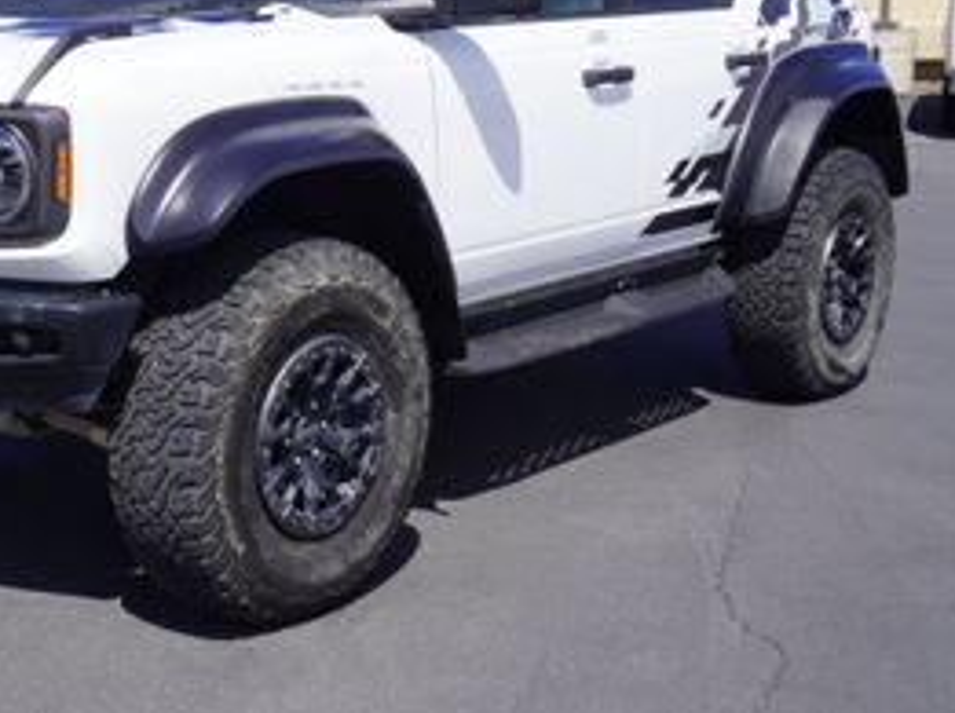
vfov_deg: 23.5
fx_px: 1708
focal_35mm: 62
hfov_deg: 30.8
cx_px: 252
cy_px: 232
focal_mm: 28
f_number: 11
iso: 100
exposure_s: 1/160
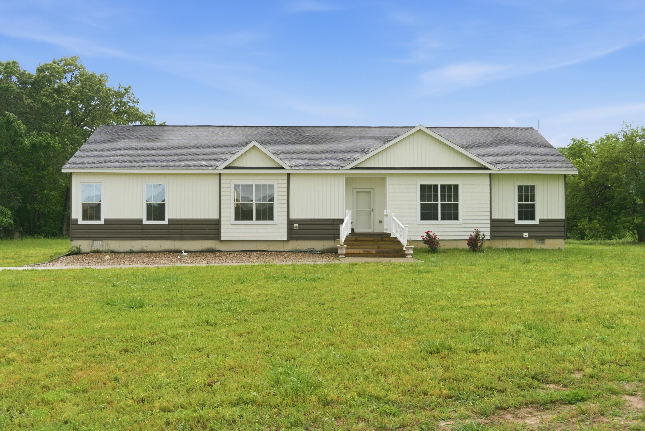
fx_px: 538
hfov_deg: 61.9
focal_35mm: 30
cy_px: 216
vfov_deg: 43.6
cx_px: 322
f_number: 9
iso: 320
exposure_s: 1/125
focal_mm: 30
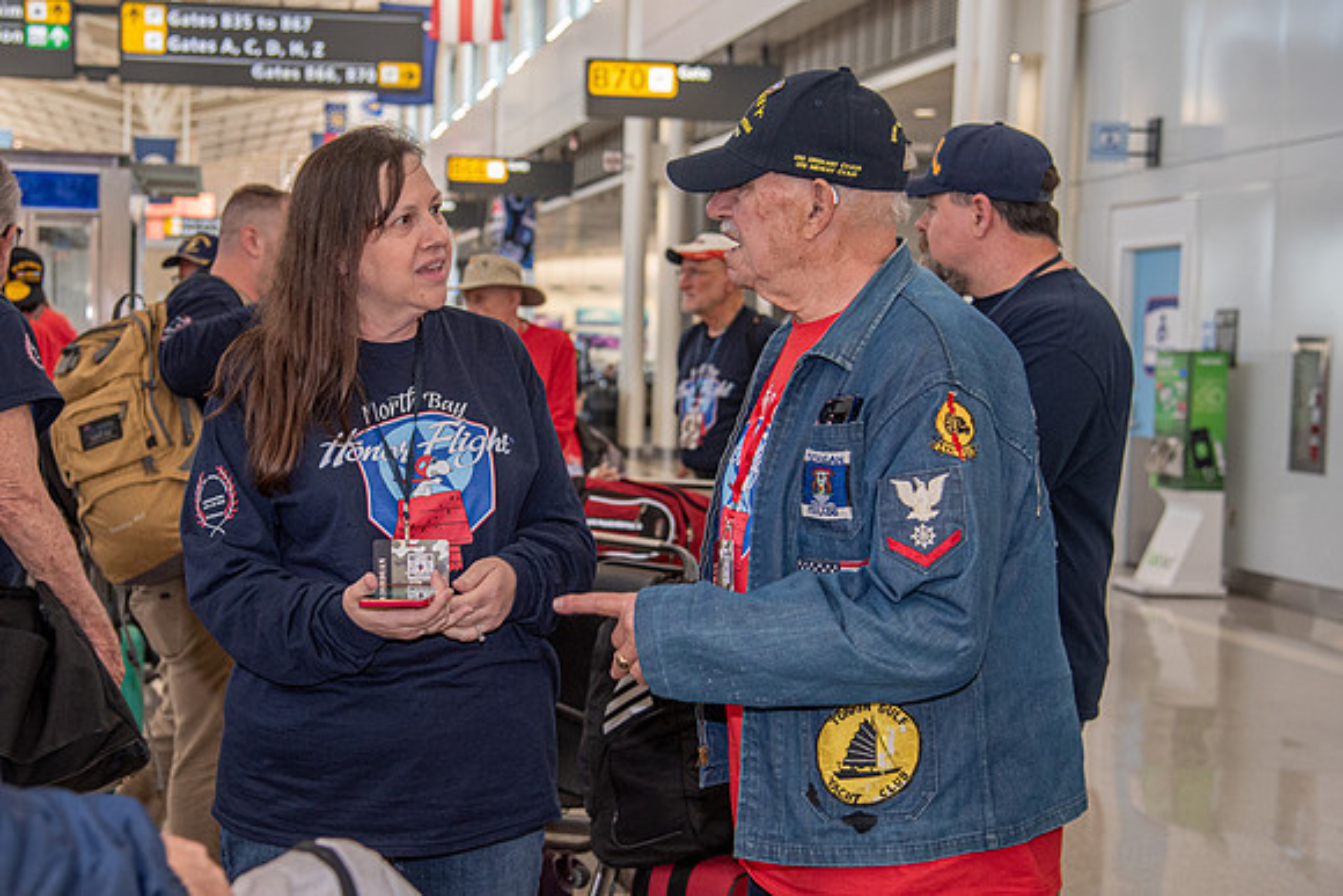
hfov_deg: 32.8
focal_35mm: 61
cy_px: 441
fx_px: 2268
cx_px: 470
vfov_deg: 22.4
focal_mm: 46
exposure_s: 1/125
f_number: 4
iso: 1000
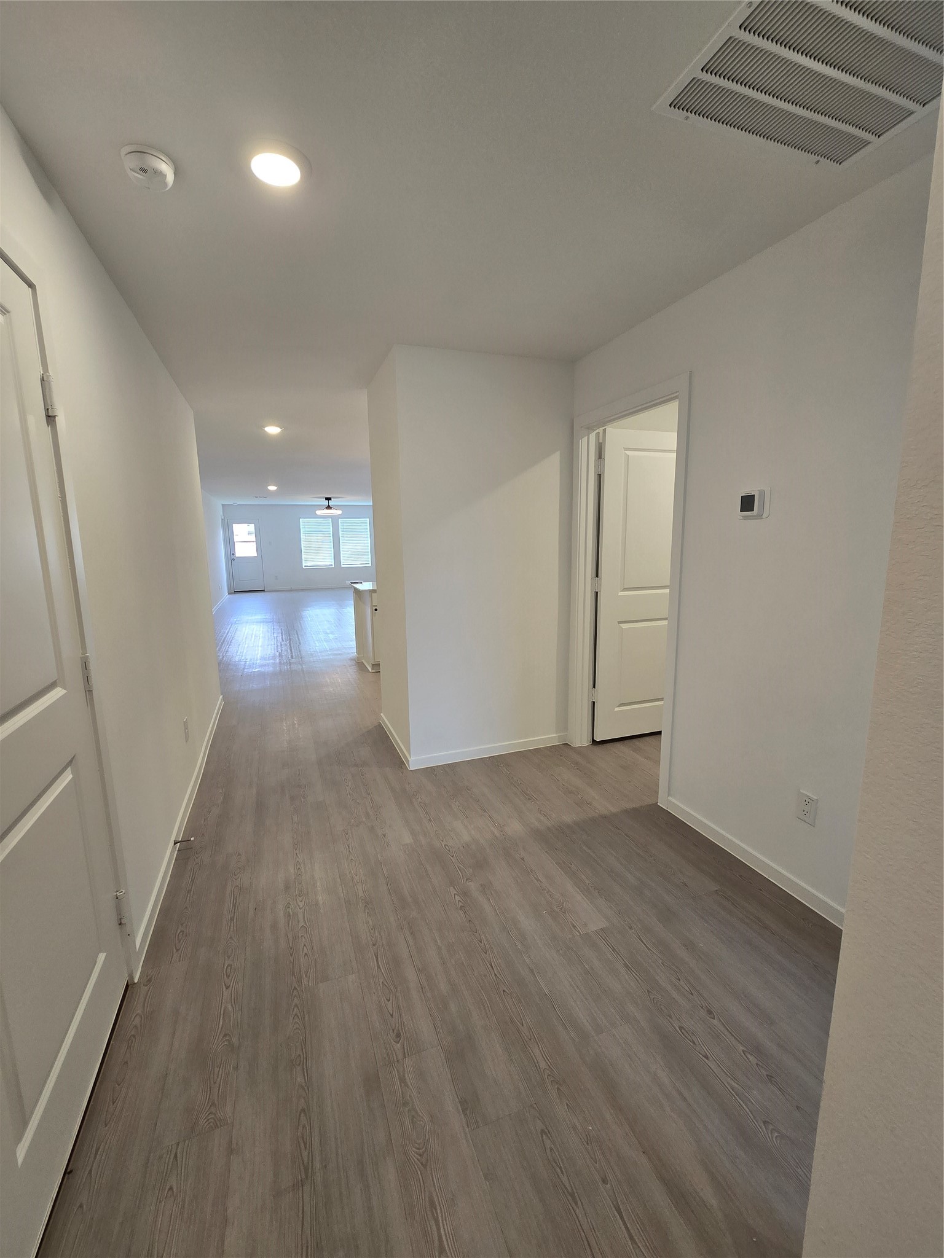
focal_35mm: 13
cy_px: 629
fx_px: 473
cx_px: 472
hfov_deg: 89.9
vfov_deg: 106.2
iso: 125
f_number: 2.2
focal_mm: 2.2
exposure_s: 1/60
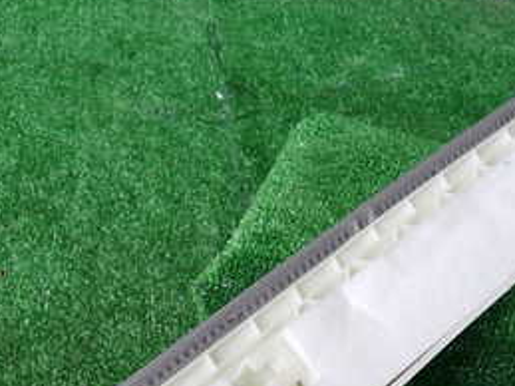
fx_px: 862
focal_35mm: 58
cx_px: 201
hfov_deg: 33.1
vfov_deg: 23.9
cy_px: 402
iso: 100
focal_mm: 4.5
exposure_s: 1/125
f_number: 2
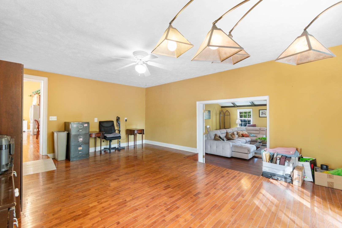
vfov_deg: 77.3
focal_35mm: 15
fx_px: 142
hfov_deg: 100.4
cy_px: 114
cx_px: 171
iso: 100
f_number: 4.5
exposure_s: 1/5
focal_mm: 10
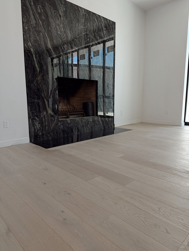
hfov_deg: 56.8
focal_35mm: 24
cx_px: 94
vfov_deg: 71.6
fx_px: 175
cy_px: 126
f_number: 1.78
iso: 80
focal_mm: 6.76
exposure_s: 1/514
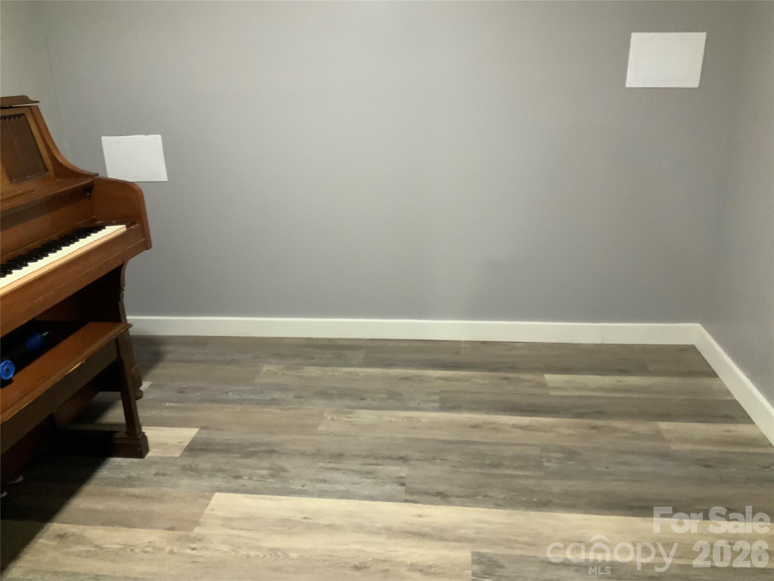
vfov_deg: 48.2
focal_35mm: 29
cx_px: 387
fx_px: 648
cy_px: 290
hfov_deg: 61.7
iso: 250
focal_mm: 3
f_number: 1.8
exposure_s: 1/40
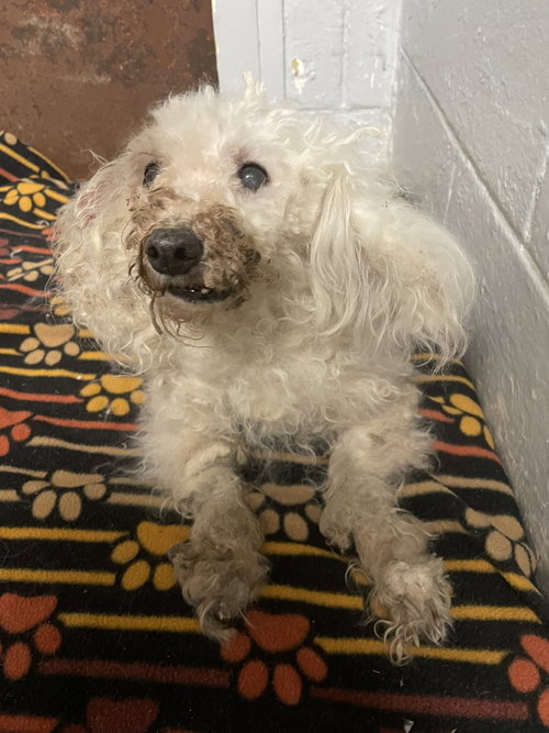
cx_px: 274
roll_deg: +4.9
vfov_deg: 67.3
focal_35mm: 26
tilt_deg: -39.9
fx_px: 550
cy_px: 366
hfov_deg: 53.0
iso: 500
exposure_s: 1/30
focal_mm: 4.2
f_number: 1.6
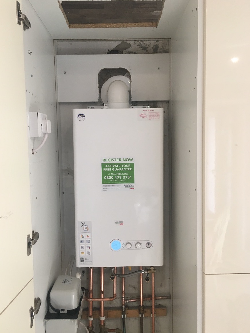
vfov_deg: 60.0
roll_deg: +0.6
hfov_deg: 46.8
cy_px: 167
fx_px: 289
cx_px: 125
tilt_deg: -6.6
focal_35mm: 30
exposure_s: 1/33
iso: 50
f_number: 2.2
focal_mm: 4.15
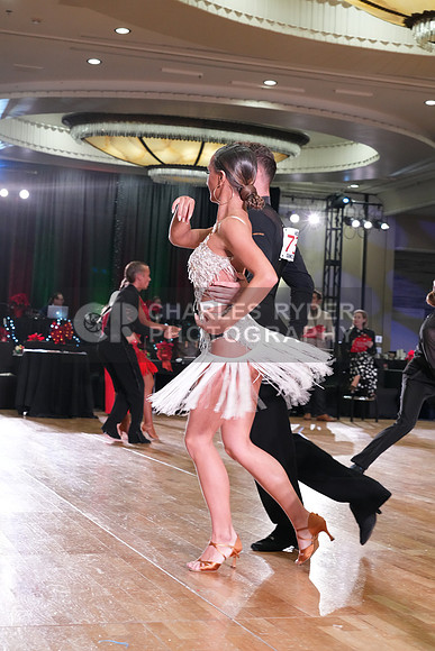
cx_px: 218
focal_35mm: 58
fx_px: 1051
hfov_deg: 23.4
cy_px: 326
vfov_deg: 34.5
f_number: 6.3
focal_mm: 58
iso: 4000
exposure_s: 1/200
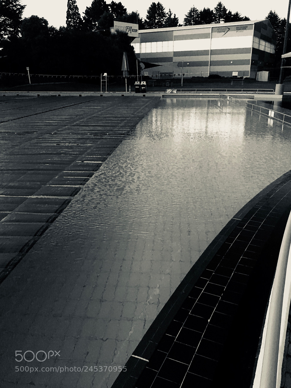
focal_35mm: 29
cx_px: 146
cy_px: 194
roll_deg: +1.7
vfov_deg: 61.7
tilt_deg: -18.4
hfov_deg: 48.2
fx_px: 325
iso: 320
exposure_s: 1/17
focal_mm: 4.15
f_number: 2.2
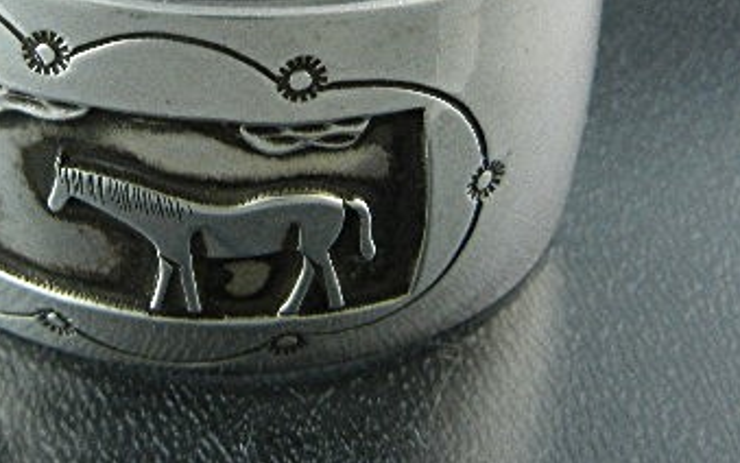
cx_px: 201
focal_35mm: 118
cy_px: -57
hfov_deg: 17.6
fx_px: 2380
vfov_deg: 10.9
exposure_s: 1/19.1
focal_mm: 10.6
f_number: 4
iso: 400
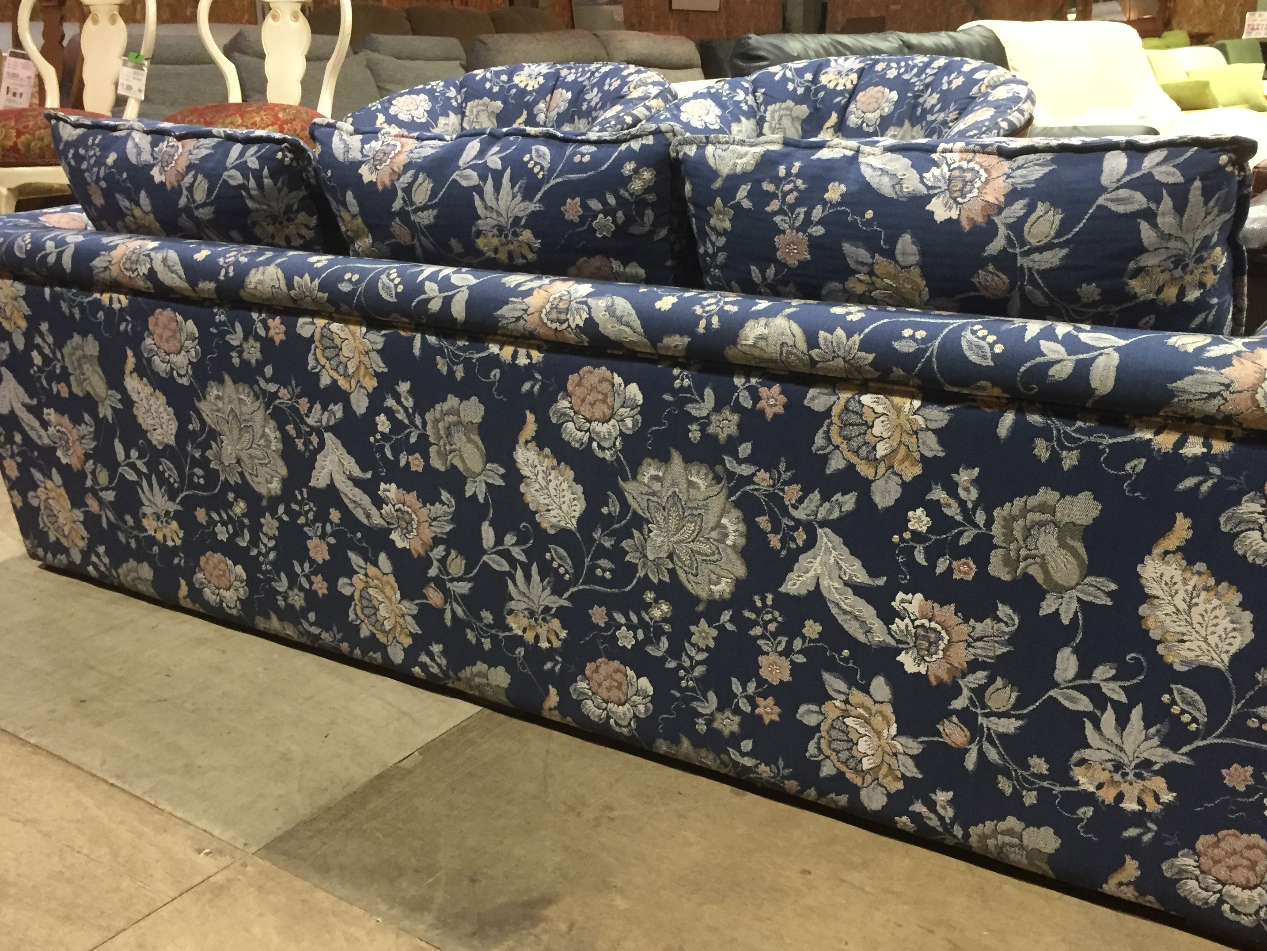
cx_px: 685
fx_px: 1208
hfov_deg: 55.3
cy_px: 472
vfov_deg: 42.9
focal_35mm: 33
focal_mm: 4.15
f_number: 2.2
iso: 200
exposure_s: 1/30
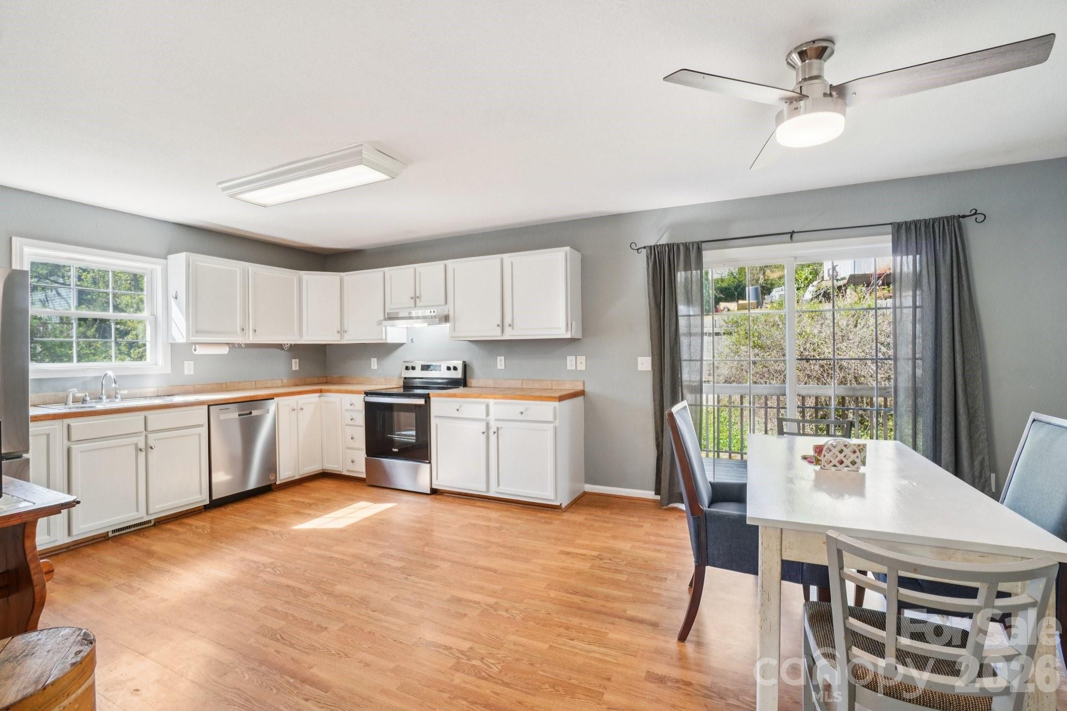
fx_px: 445
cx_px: 534
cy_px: 356
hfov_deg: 100.4
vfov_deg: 77.3
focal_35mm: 15
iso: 250
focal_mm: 10
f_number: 8
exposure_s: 1/30
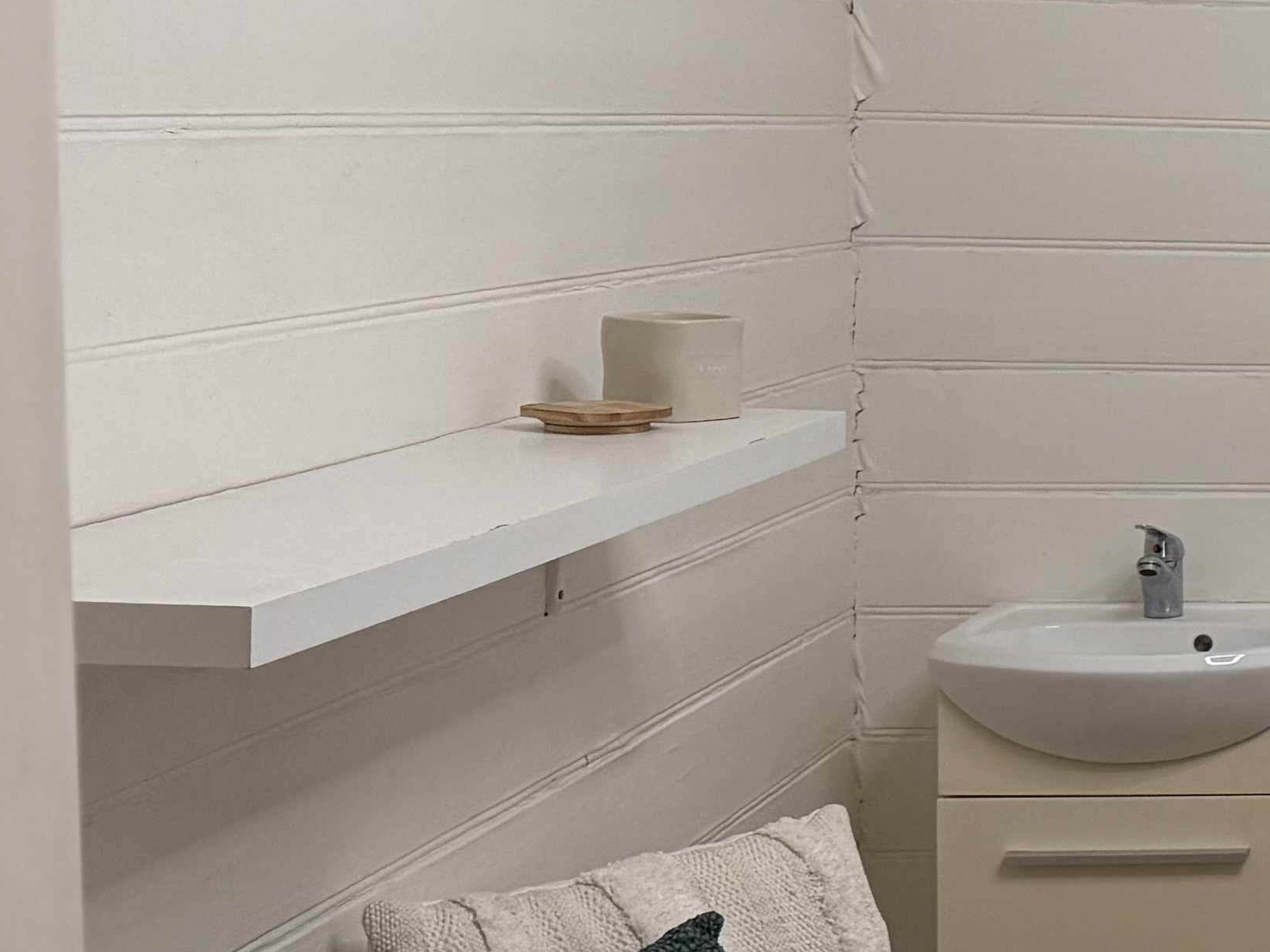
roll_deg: -1.6
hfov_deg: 19.2
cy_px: 313
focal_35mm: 84
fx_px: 3082
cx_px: 2096
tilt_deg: -4.1
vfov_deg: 17.5
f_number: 1.78
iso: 200
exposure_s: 1/100
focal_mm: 6.76
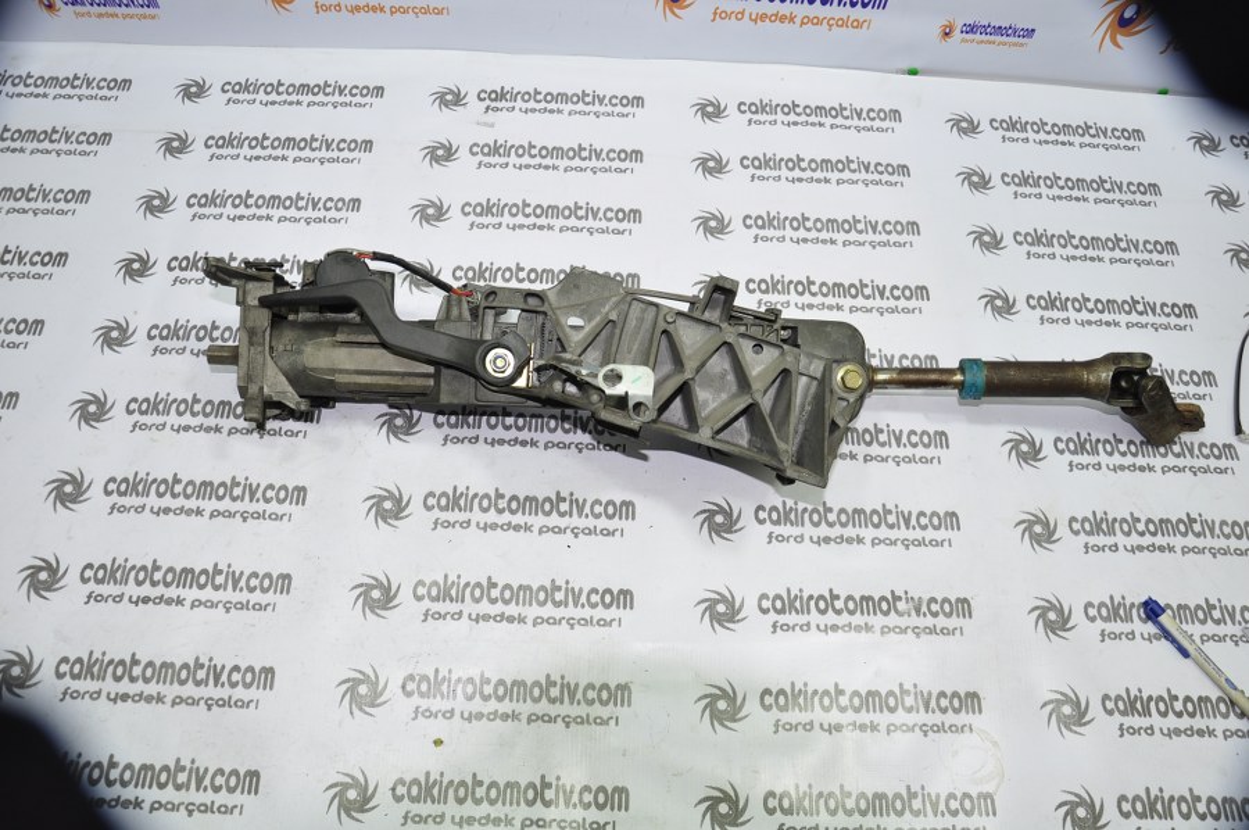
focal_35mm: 27
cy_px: 415
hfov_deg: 67.4
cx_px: 624
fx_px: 936
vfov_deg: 47.8
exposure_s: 1/40
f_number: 5
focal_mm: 18
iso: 200
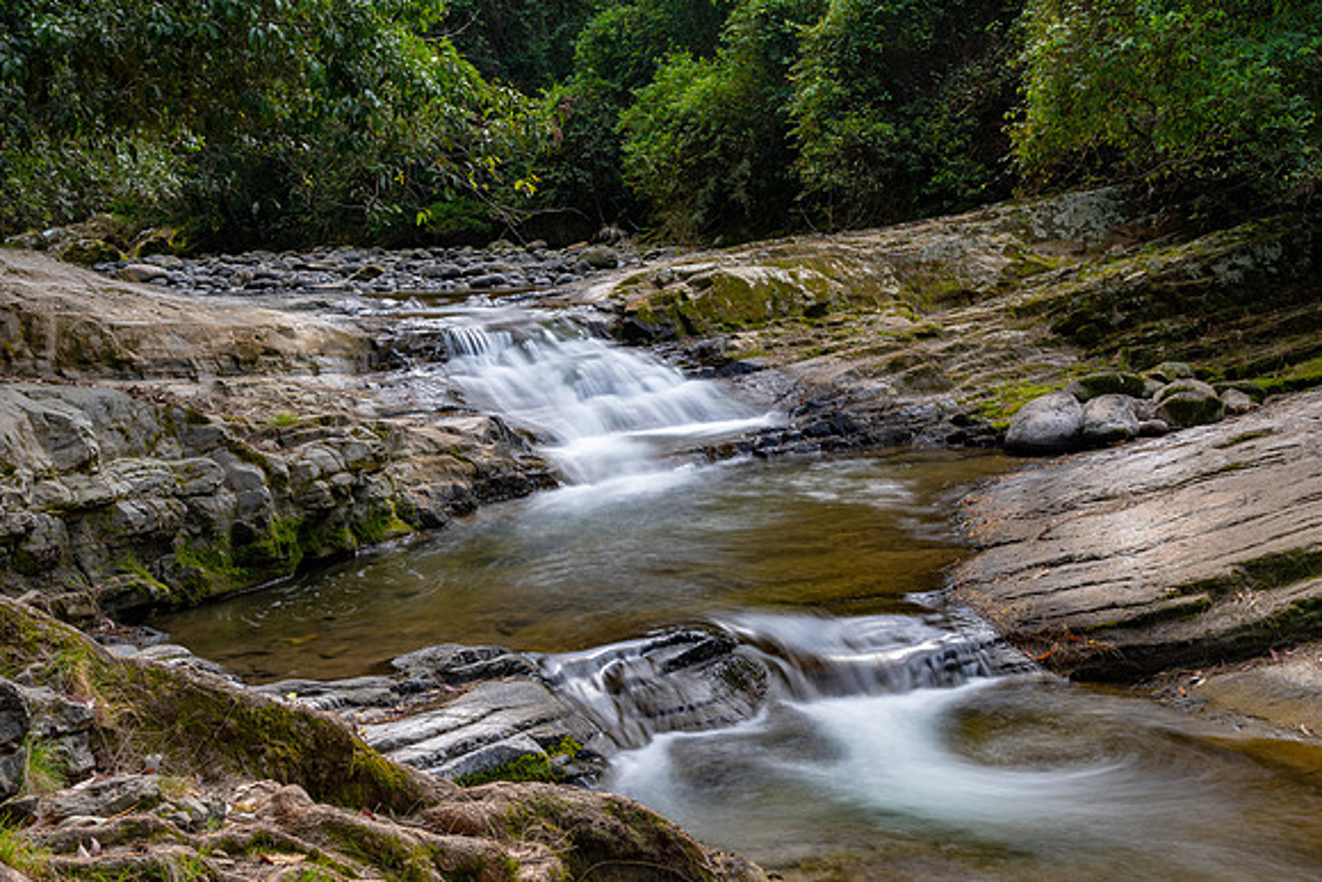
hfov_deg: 43.6
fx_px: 1653
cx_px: 661
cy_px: 441
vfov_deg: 29.9
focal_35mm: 45
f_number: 8
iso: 200
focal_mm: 30
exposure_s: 2.5
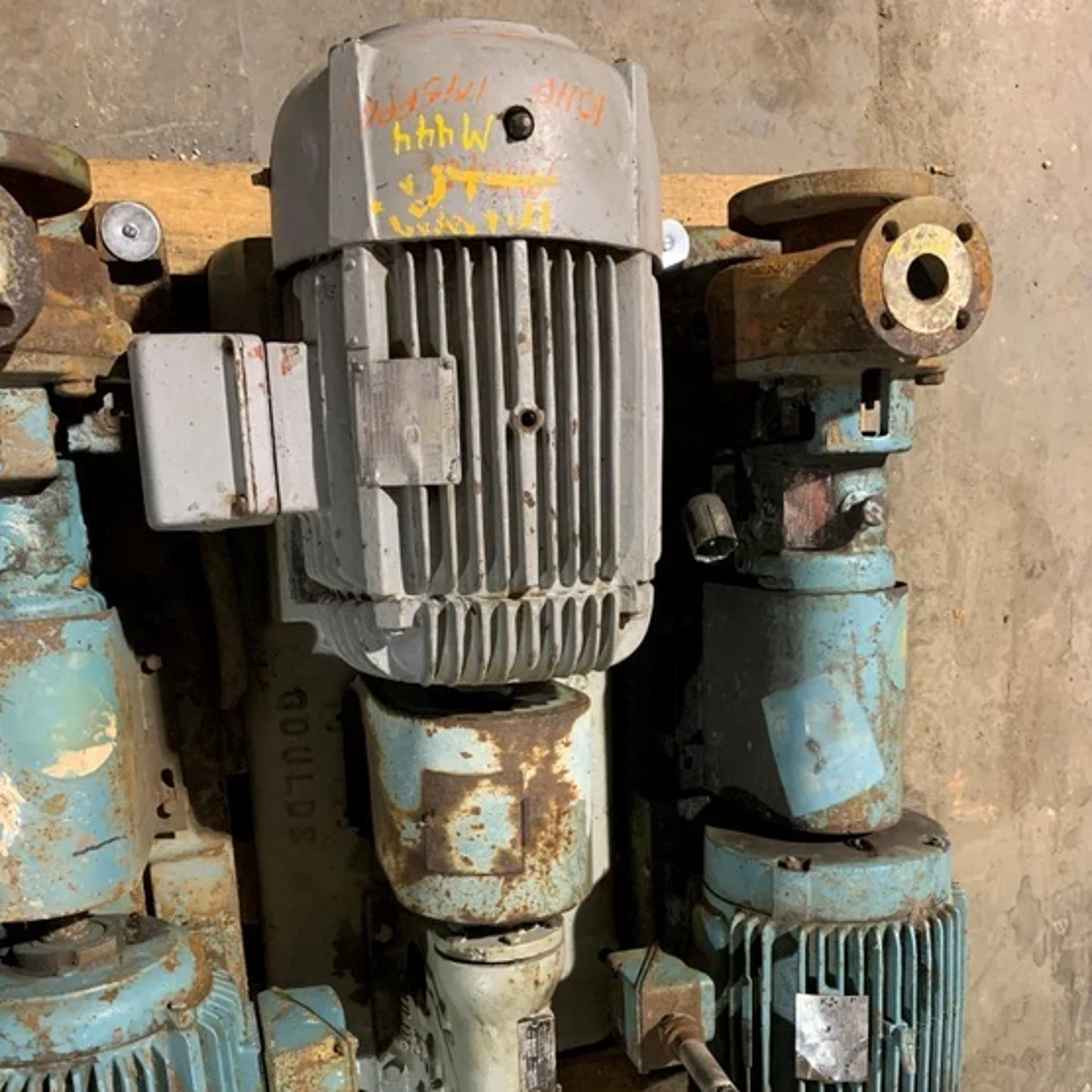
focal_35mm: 31
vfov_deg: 51.6
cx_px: 549
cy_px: 723
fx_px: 1106
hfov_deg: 52.5
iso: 250
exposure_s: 1/60
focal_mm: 4.25
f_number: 1.8
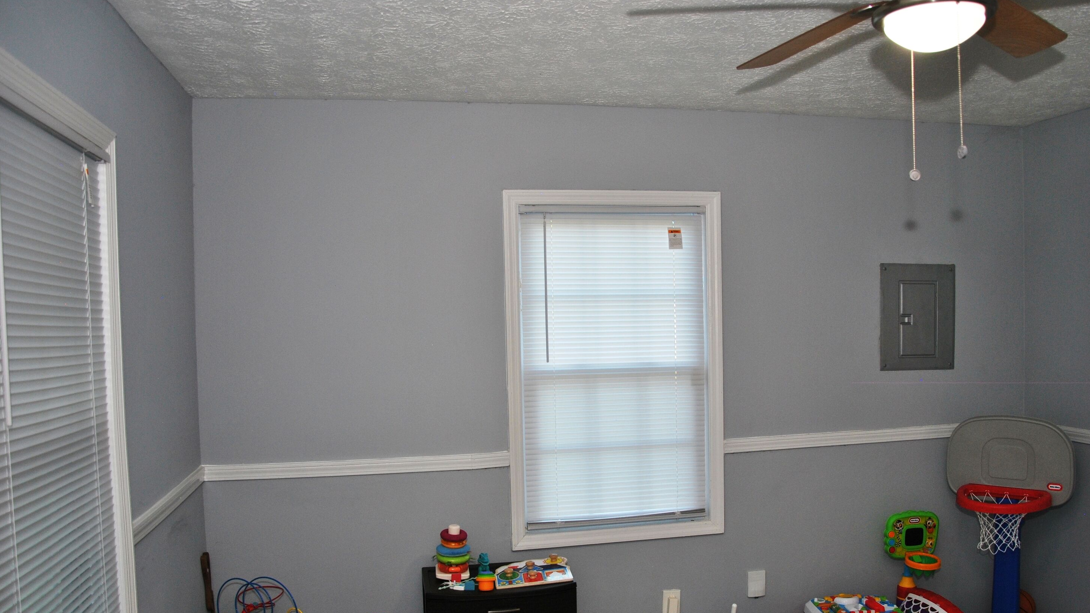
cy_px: 383
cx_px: 571
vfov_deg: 38.7
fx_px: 867
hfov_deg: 64.3
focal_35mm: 30
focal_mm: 18
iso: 200
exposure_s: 1/60
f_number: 4
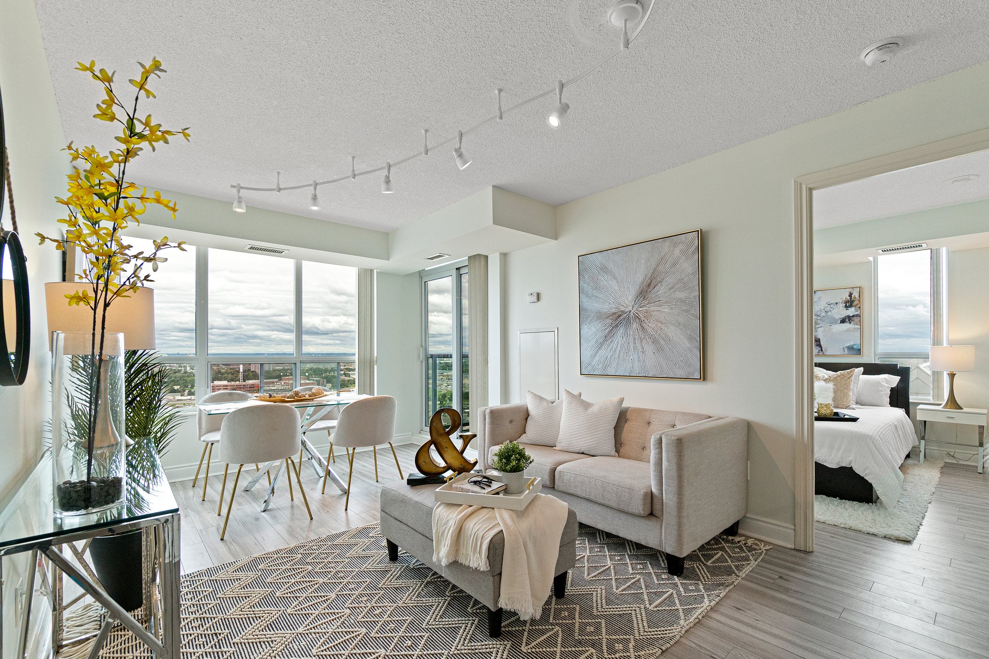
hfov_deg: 100.4
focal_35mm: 15
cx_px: 494
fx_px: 412
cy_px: 330
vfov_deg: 77.3
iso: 640
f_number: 6.3
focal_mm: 10
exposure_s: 1/60
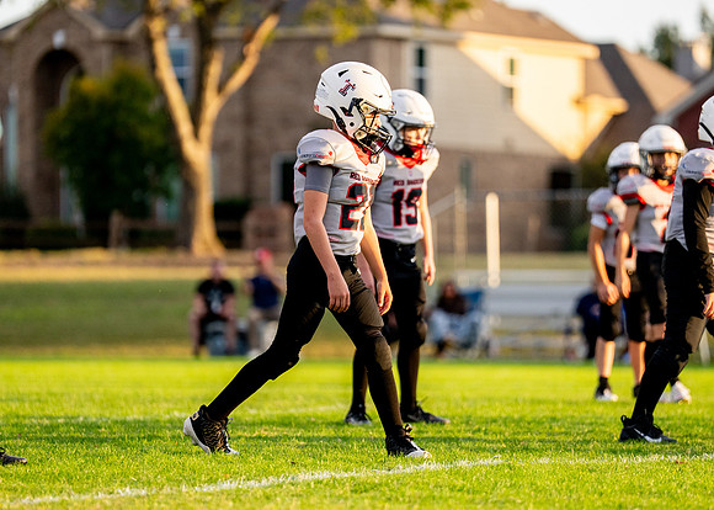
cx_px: 373
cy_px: 269
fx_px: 5046
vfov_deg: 5.8
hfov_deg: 8.1
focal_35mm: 249
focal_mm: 178
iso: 640
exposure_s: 1/2500
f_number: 2.8
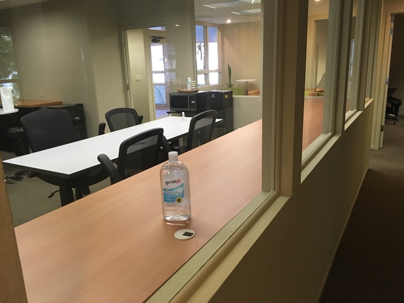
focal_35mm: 29
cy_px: 152
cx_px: 202
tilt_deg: -17.7
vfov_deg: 48.2
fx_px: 338
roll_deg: +0.8
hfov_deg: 61.7
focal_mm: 4.15
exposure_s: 1/30
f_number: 2.2
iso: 125
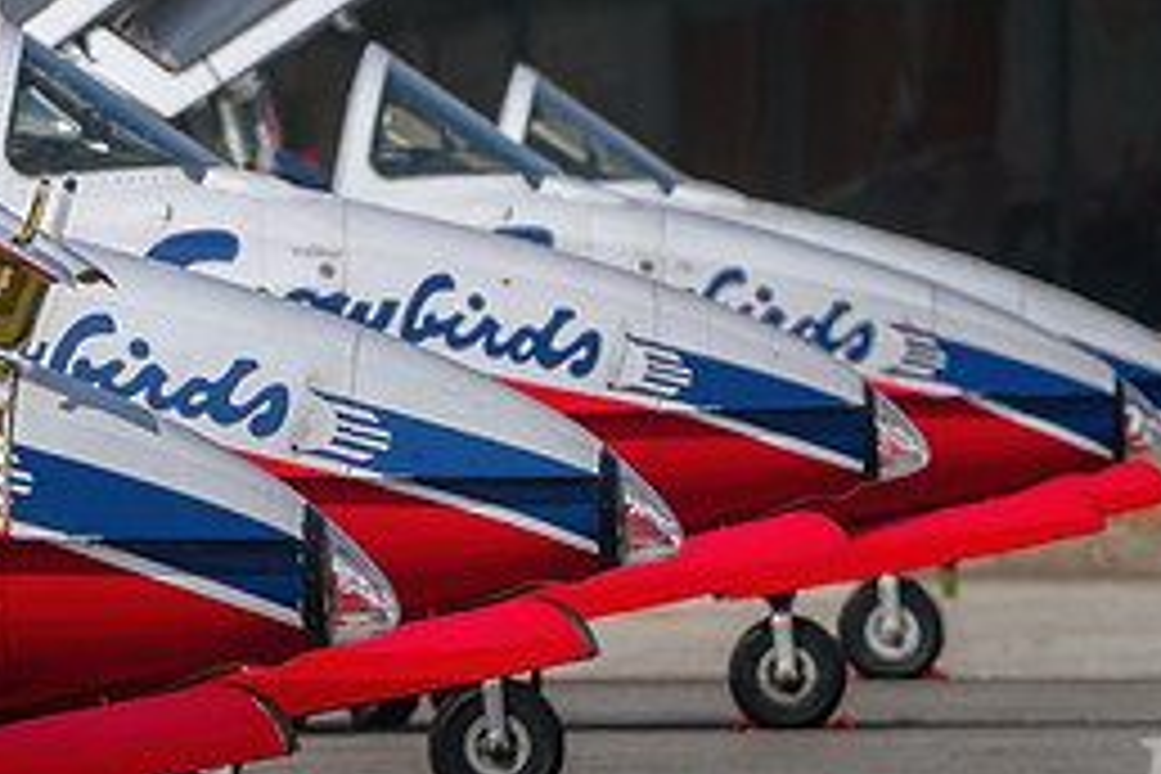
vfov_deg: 1.1
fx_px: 40696
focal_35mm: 1262
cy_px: 381
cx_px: 724
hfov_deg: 1.6
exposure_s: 1/400
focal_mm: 470
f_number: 6
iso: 100
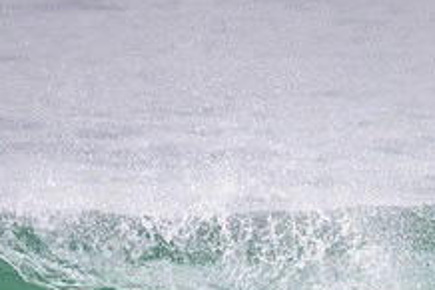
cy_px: 333
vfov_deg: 0.6
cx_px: 273
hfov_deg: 1.0
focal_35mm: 2129
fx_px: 25705
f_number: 11
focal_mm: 800
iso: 1600
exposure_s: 1/2000
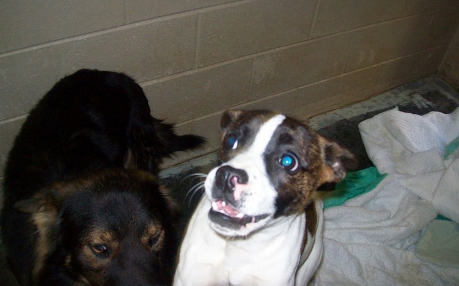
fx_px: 488
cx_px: 227
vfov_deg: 32.7
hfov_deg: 50.4
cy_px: 119
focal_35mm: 39
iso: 200
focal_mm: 6
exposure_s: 1/64
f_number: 2.7
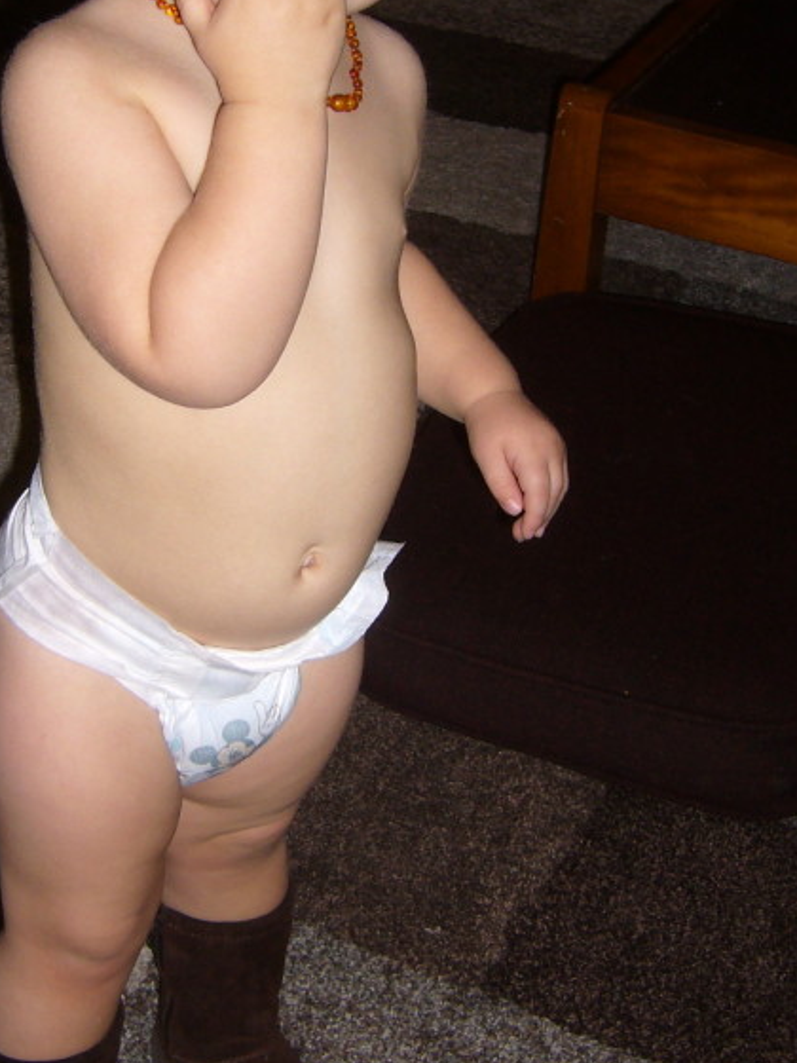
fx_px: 1965
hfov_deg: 22.8
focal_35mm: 64
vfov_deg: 30.3
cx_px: 268
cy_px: 494
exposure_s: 1/60
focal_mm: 5.8
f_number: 2.8
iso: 80
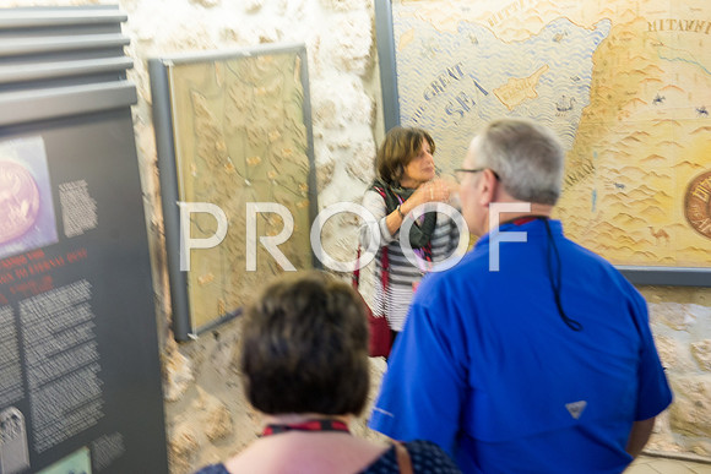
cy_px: 237
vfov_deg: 24.6
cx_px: 356
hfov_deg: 36.2
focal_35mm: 55
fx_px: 1086
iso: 800
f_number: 3.5
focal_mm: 55
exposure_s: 1/13
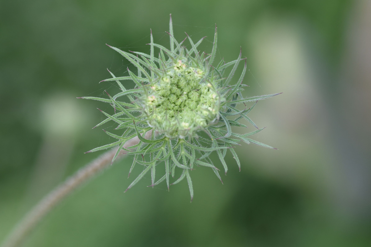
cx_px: 186
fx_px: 1556
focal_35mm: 151
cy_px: 124
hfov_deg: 13.6
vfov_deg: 9.1
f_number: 4.8
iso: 400
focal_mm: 100
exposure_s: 1/1000
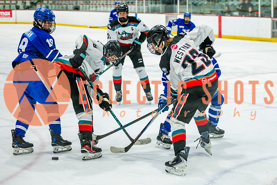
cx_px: 184
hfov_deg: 21.2
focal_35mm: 96
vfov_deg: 14.3
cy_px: 88
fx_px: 738
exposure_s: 1/800
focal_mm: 70
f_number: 3.2
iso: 1600
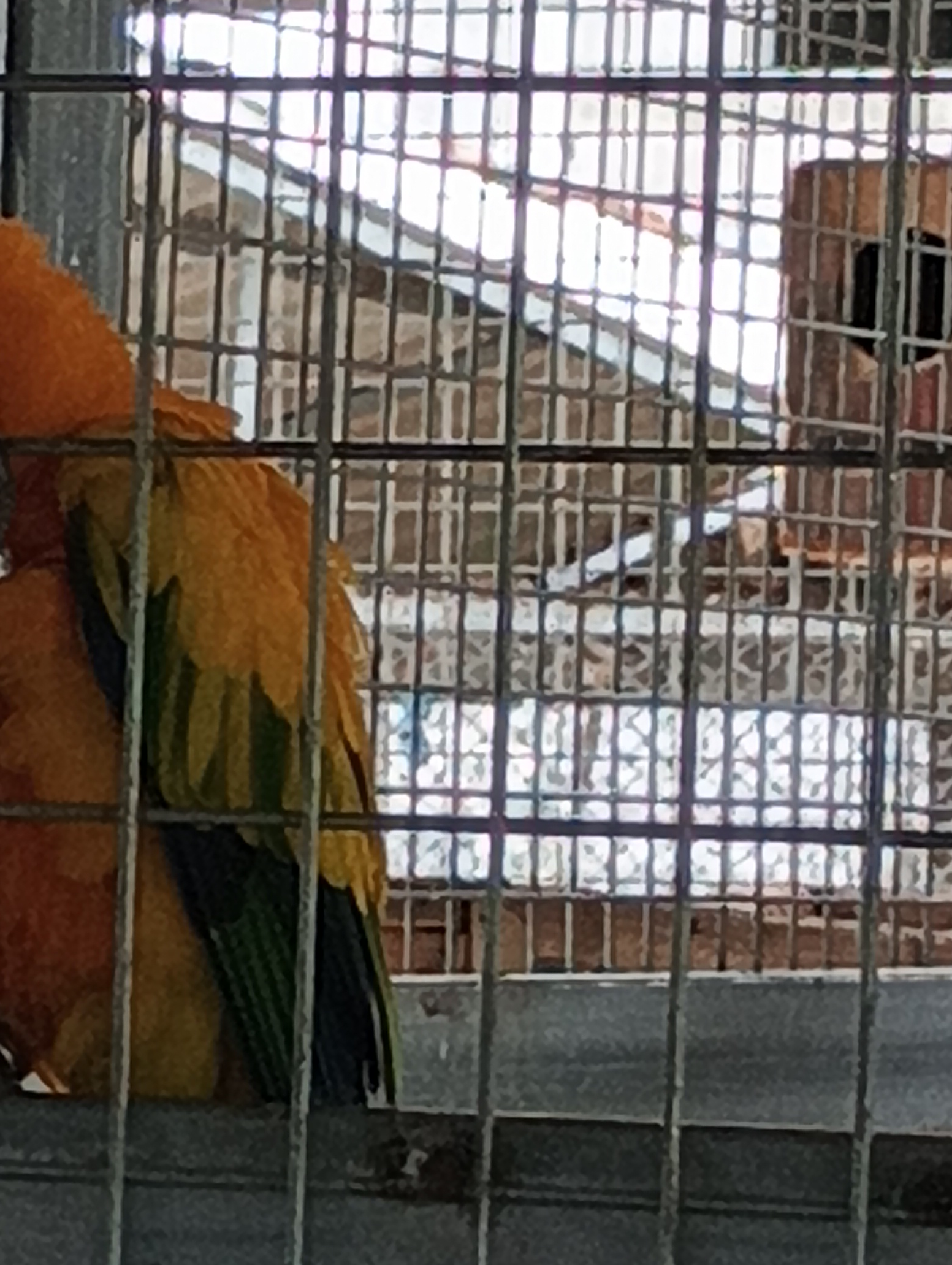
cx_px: 28
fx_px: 9841
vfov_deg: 7.3
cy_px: 878
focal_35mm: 269
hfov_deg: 5.5
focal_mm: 4.26
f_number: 1.8
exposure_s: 1/100
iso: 74
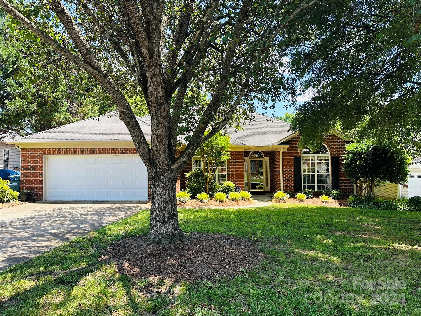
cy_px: 158
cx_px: 210
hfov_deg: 71.6
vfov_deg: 56.8
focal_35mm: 24
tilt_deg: +2.3
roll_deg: +0.5
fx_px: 292
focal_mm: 6.86
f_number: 1.78
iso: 80
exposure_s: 1/680
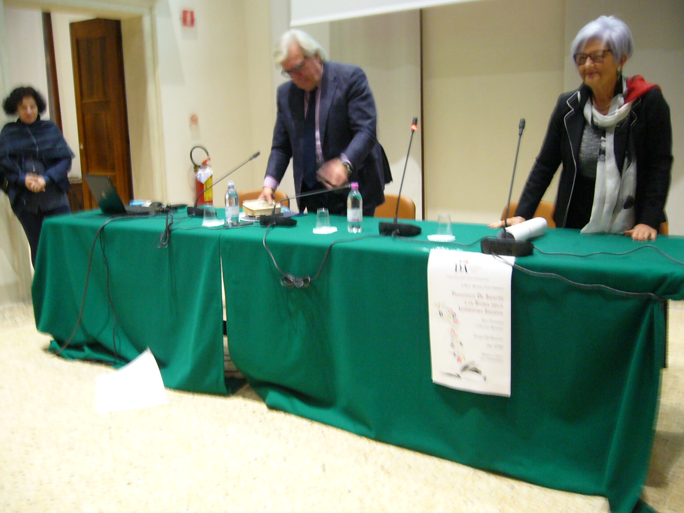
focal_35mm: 35
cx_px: 342
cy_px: 256
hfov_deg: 52.6
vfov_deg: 40.7
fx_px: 692
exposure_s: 1/6
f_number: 2.8
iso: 200
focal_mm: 5.8
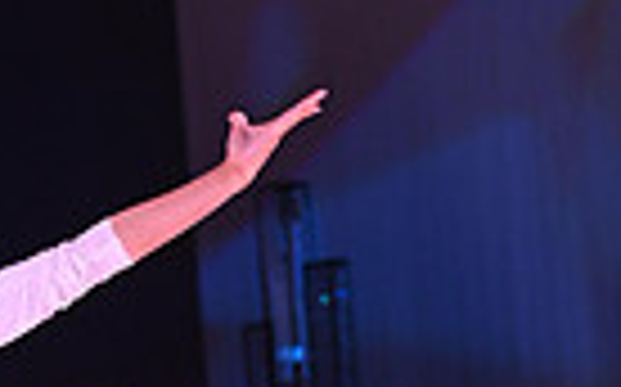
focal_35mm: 421
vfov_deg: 3.1
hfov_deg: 5.0
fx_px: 7119
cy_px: 747
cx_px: 2
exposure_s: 1/200
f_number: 4.5
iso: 1600
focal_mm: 98
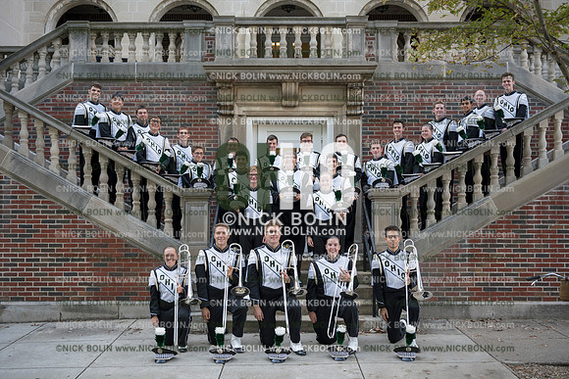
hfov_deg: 46.4
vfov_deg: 31.9
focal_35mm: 42
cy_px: 190
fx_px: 664
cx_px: 284
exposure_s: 1/40
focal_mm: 42
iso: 125
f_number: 4
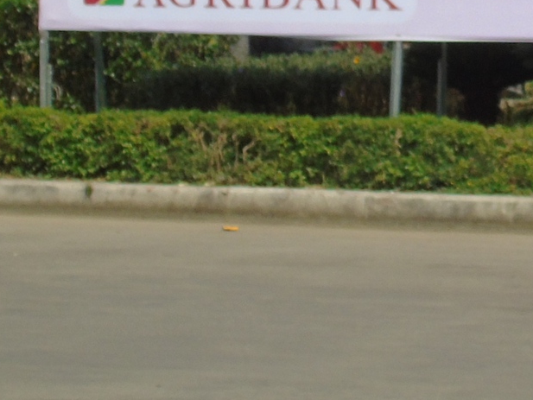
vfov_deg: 6.5
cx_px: 739
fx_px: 3450
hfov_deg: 8.7
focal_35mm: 224
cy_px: -246
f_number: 4.3
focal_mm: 9.6
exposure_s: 1/640
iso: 80
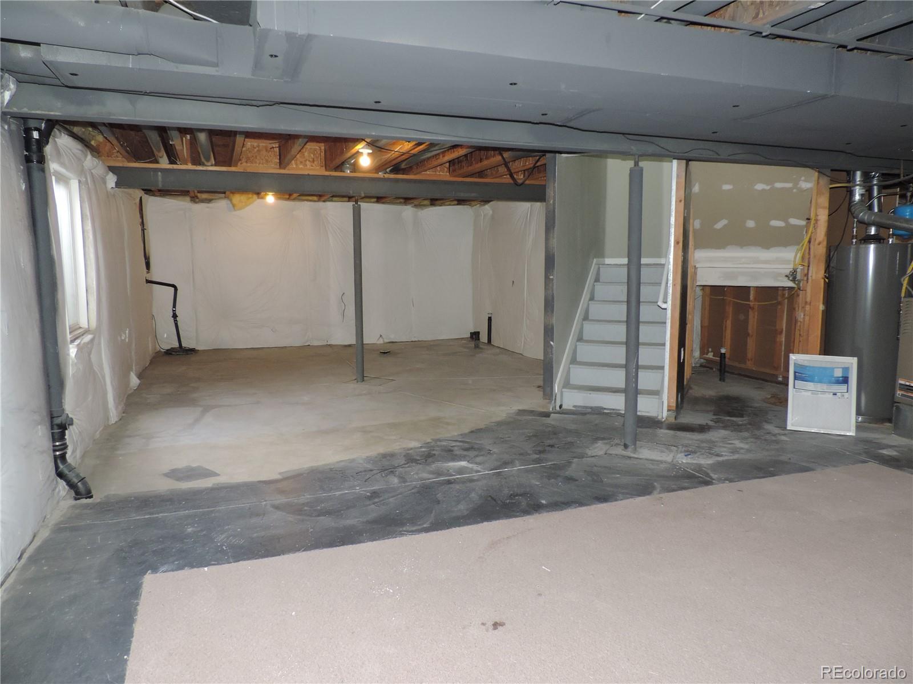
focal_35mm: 24
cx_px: 456
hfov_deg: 71.6
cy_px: 342
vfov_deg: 56.8
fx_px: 633
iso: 320
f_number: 3
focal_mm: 4.3
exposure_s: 1/50
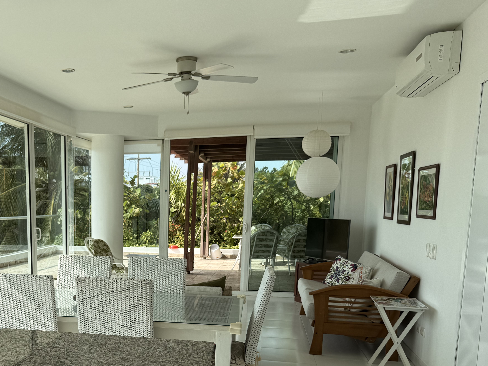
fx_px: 550
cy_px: 289
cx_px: 97
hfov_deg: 45.4
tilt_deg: -8.4
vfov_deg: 35.7
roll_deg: +0.2
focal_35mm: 39
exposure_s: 1/2611
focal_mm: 6.76
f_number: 1.78
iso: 80
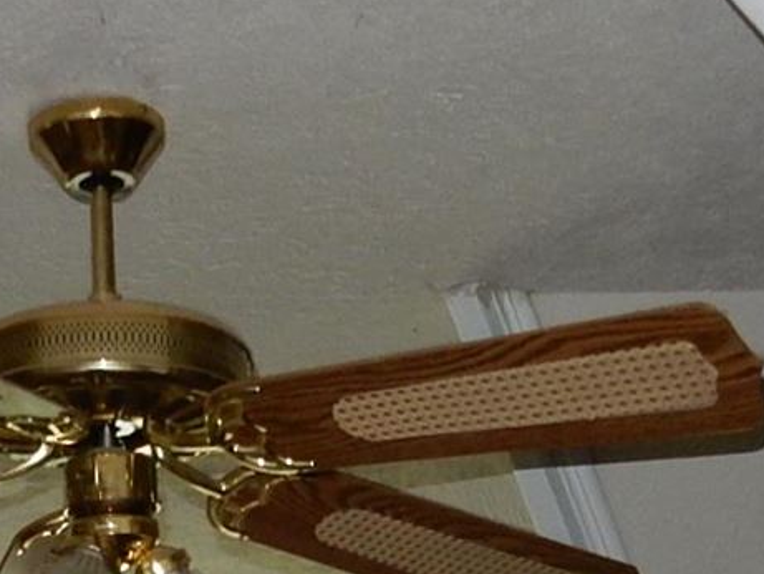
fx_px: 2450
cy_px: 1133
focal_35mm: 111
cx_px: 133
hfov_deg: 17.5
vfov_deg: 12.0
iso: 200
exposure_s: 1/30
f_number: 3.7
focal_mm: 4.5
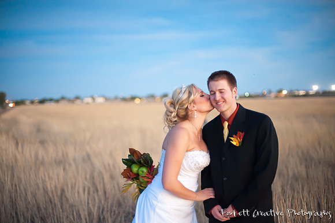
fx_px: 465
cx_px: 168
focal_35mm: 50
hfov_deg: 39.6
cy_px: 112
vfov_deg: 27.0
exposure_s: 1/160
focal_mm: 50
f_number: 1.4
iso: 2500
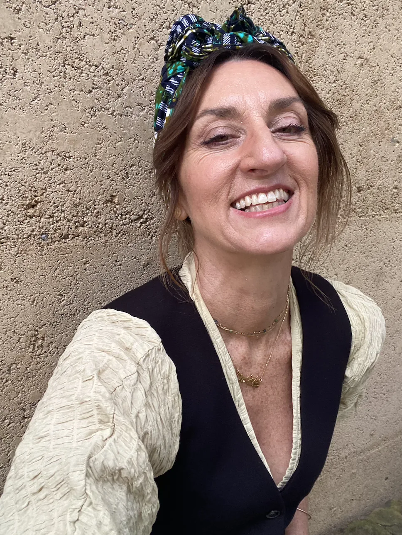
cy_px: 264
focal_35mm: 31
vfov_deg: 58.3
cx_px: 205
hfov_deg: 45.5
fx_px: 480
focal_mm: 2.71
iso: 100
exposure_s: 1/93
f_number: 2.2
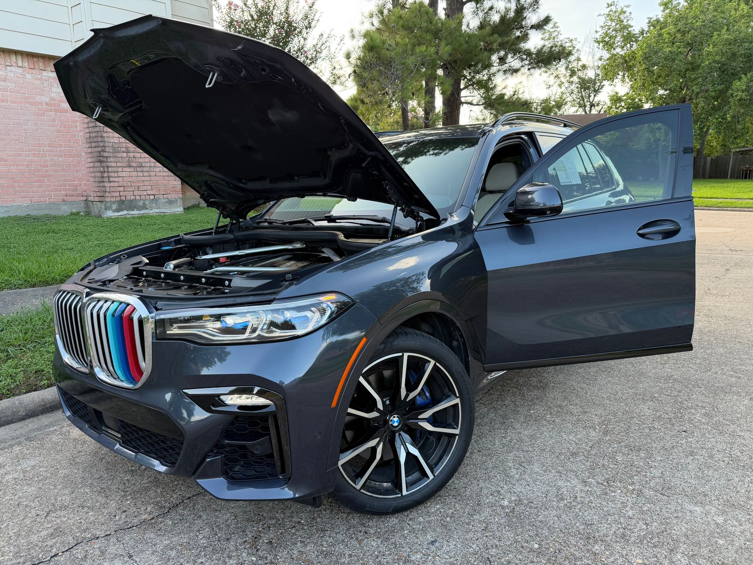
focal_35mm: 24
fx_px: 522
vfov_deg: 56.8
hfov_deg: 71.6
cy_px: 282
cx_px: 376
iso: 80
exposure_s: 1/240
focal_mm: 6.76
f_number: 1.78
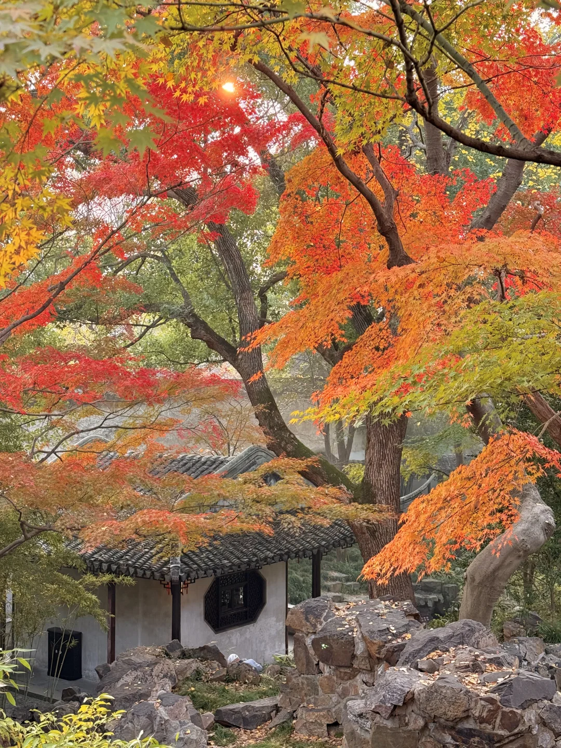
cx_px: 280
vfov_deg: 39.7
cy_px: 374
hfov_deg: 30.3
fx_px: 1037
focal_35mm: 48
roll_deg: +0.8
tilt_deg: +0.3
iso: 200
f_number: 1.78
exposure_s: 1/132
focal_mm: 6.76
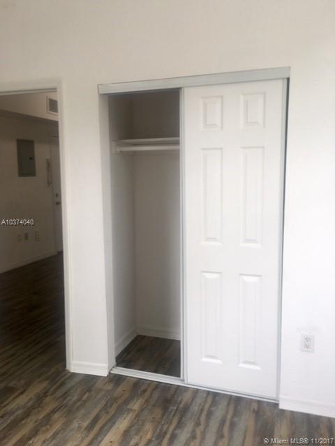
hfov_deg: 48.2
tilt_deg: -4.6
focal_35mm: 29
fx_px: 374
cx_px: 168
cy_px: 223
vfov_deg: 61.7
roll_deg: -0.3
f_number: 2.2
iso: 25
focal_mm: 4.15
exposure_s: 1/60
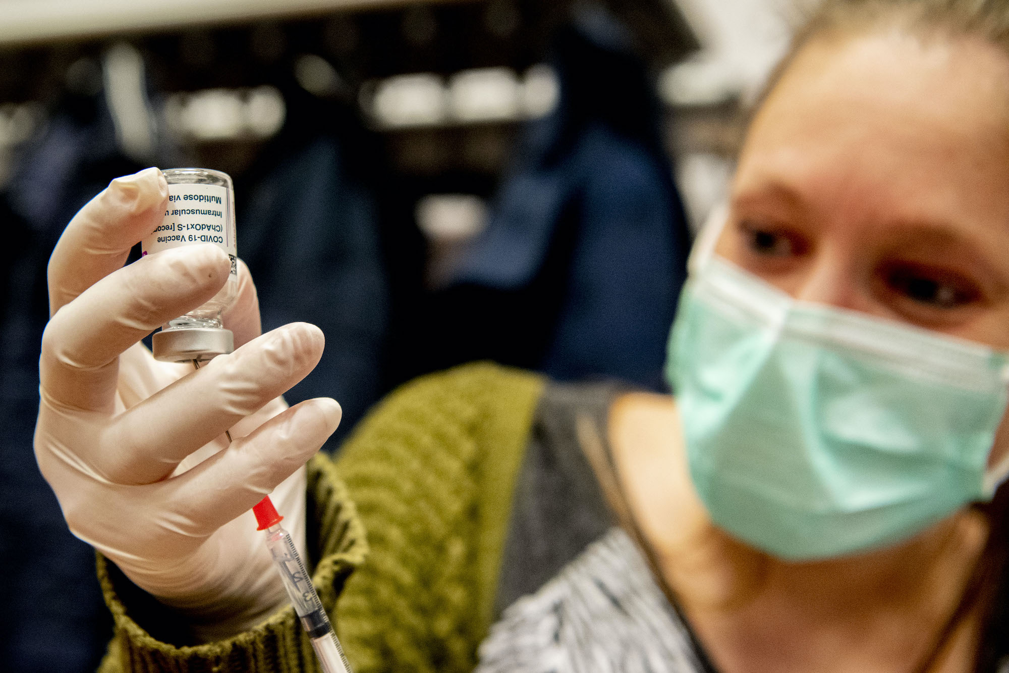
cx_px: 504
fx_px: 1289
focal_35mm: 46
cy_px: 336
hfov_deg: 42.7
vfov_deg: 29.2
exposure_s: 1/250
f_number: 4
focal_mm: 46
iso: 5000
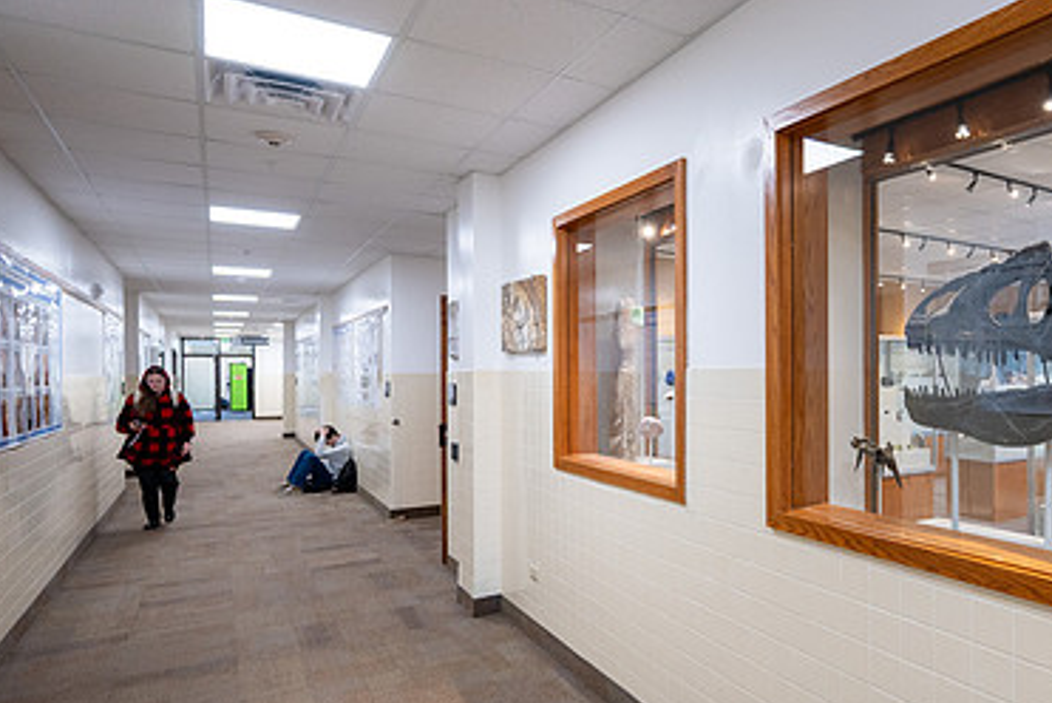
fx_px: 731
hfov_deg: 68.5
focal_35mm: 25
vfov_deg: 51.3
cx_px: 737
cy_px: 381
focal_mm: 16
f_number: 4
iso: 800
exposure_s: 1/160
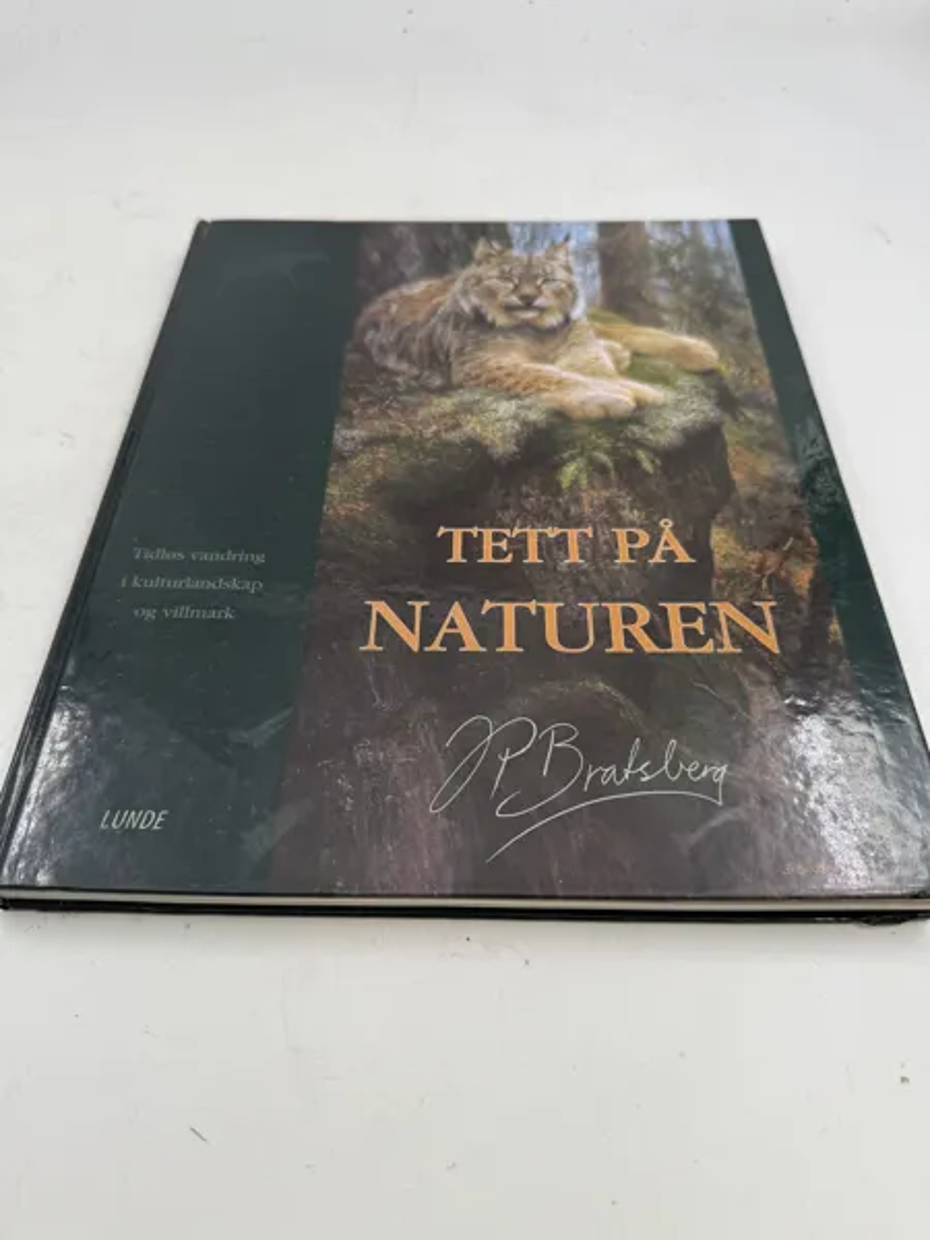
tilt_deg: -54.7
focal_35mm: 24
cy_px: 620
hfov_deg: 56.8
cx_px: 465
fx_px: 860
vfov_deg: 71.6
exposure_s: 1/470
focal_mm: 6.76
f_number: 1.78
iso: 80
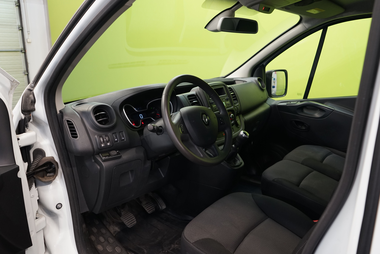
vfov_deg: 46.4
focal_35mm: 28
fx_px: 296
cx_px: 190
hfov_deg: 65.5
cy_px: 127
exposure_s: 1/40
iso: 1250
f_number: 5.6
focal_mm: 28
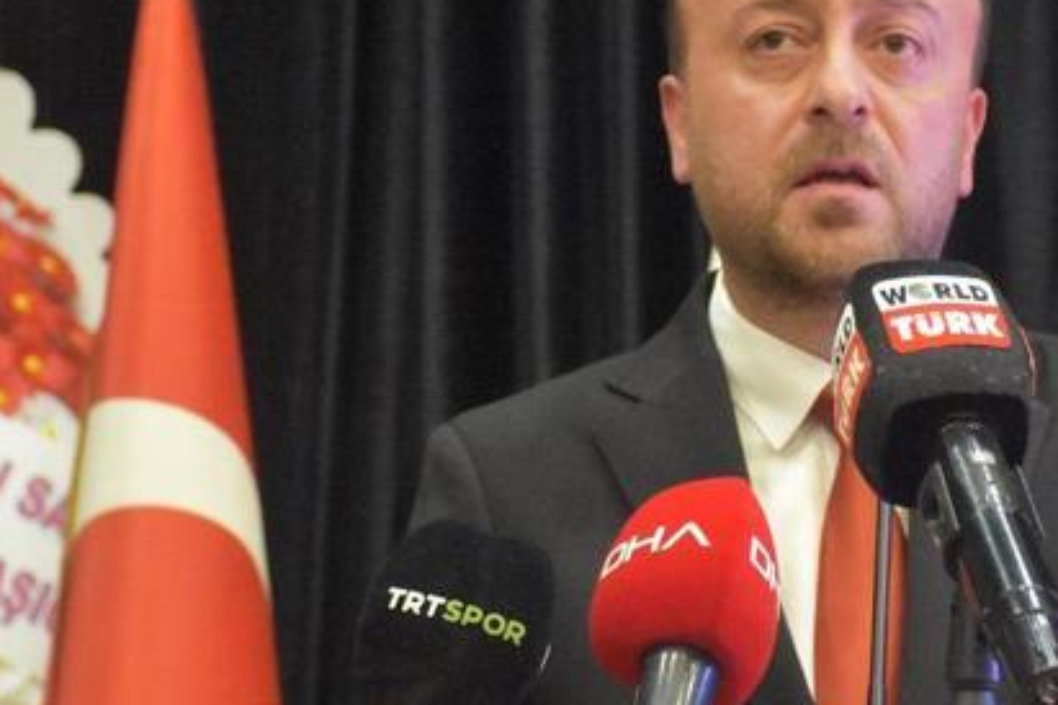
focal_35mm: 146
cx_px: 780
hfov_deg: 14.0
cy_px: 356
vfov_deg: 9.4
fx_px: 4290
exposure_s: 1/60
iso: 12800
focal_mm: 52
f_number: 4.8
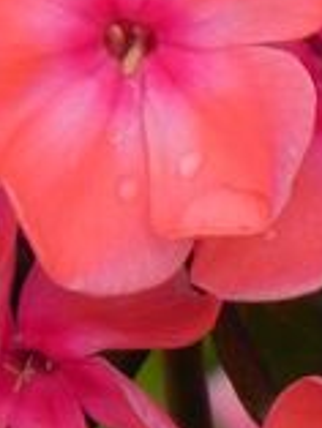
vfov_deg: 1.6
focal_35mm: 1260
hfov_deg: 1.2
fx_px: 15606
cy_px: 480
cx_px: 205
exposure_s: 1/1000
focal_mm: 44
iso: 160
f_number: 5
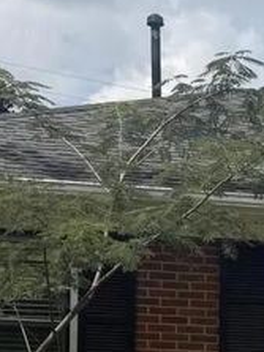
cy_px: 451
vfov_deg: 13.0
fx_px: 1496
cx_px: 530
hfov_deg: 9.4
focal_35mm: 147
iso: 80
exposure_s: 1/5319
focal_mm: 6.76
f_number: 1.78
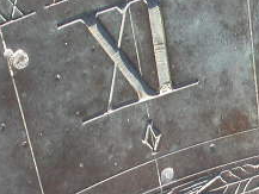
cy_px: 109
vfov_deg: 6.1
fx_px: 1812
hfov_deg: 8.0
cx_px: 370
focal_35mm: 242
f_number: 4.6
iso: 100
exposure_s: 1/260
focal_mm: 17.1
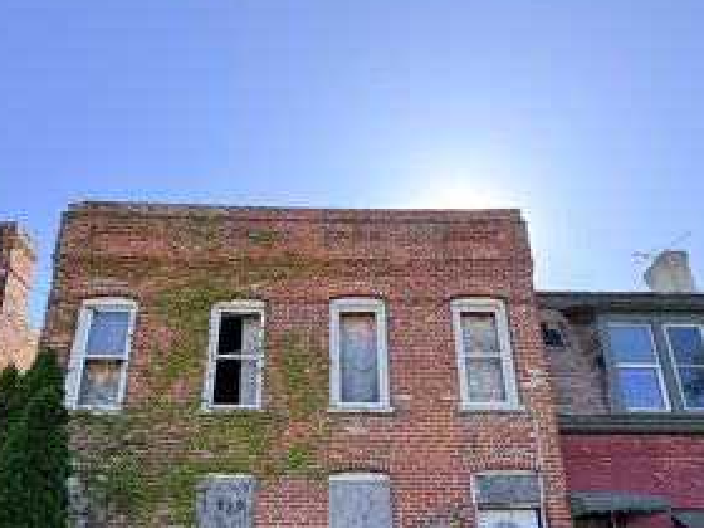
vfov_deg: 50.7
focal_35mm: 25
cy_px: 439
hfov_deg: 69.4
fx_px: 508
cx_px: 355
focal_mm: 2.22
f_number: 2.2
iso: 40
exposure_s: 1/510
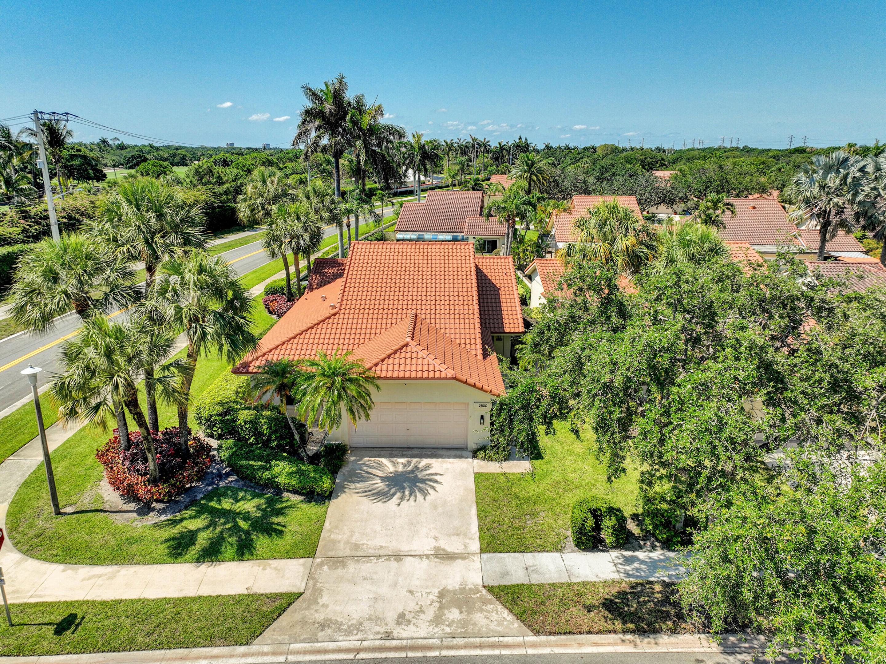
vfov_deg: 56.8
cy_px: 332
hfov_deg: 71.6
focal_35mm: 24
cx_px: 443
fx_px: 614
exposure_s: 1/2000
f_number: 2.8
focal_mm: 12.3
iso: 110
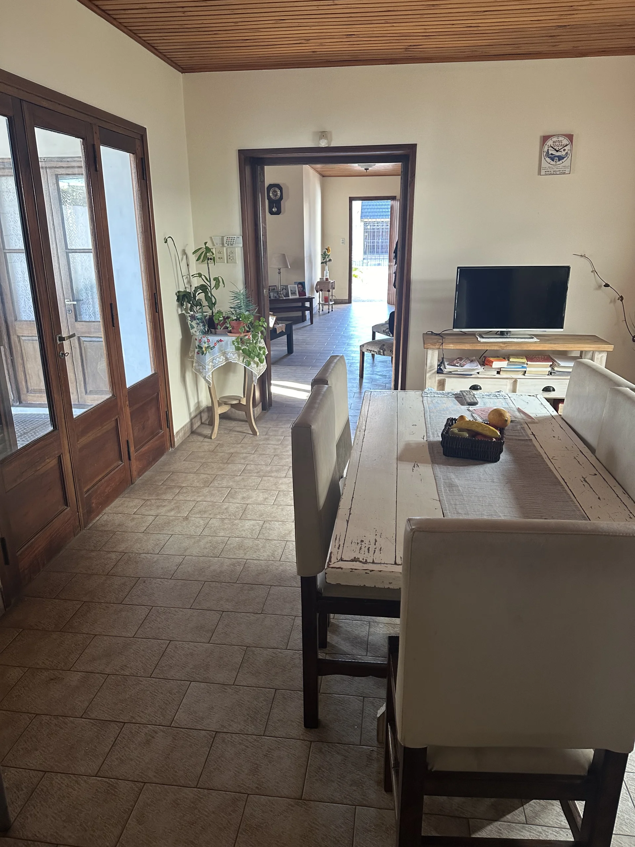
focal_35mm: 24
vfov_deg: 71.6
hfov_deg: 56.8
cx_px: 318
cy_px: 424
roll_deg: -0.4
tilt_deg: -17.5
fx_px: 587
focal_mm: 6.86
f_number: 1.78
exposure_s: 1/69
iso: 250
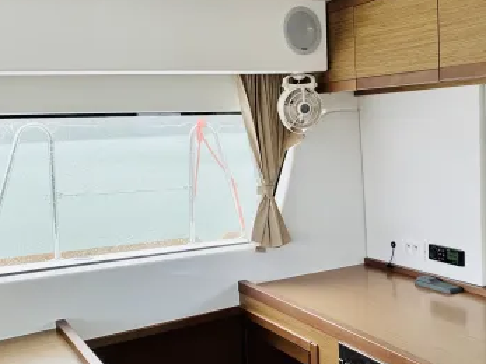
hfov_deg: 41.2
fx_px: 632
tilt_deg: -5.2
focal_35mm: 45
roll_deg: +3.5
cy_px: 185
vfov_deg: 32.2
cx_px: 346
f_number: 1.8
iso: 64
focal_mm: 4.25
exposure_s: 1/121
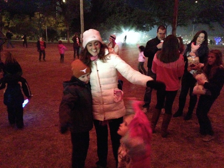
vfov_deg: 42.9
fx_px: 214
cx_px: 112
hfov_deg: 55.4
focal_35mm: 33
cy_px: 84
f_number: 2.4
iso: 3200
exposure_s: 1/15
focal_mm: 4.13
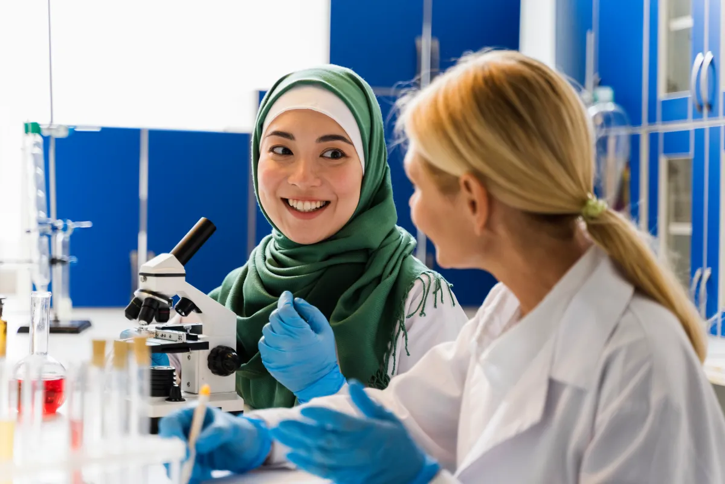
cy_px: 242
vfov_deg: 18.2
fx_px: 1510
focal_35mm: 75
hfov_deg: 27.0
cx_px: 362
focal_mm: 75
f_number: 2.8
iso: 640
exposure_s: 1/60
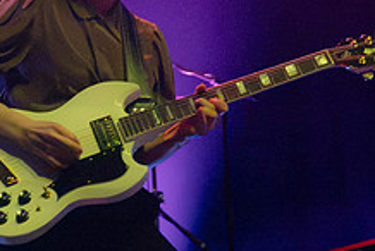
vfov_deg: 6.9
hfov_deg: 10.3
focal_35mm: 200
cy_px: 45
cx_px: 165
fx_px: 2086
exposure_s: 1/320
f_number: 4
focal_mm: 19.43
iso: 6400
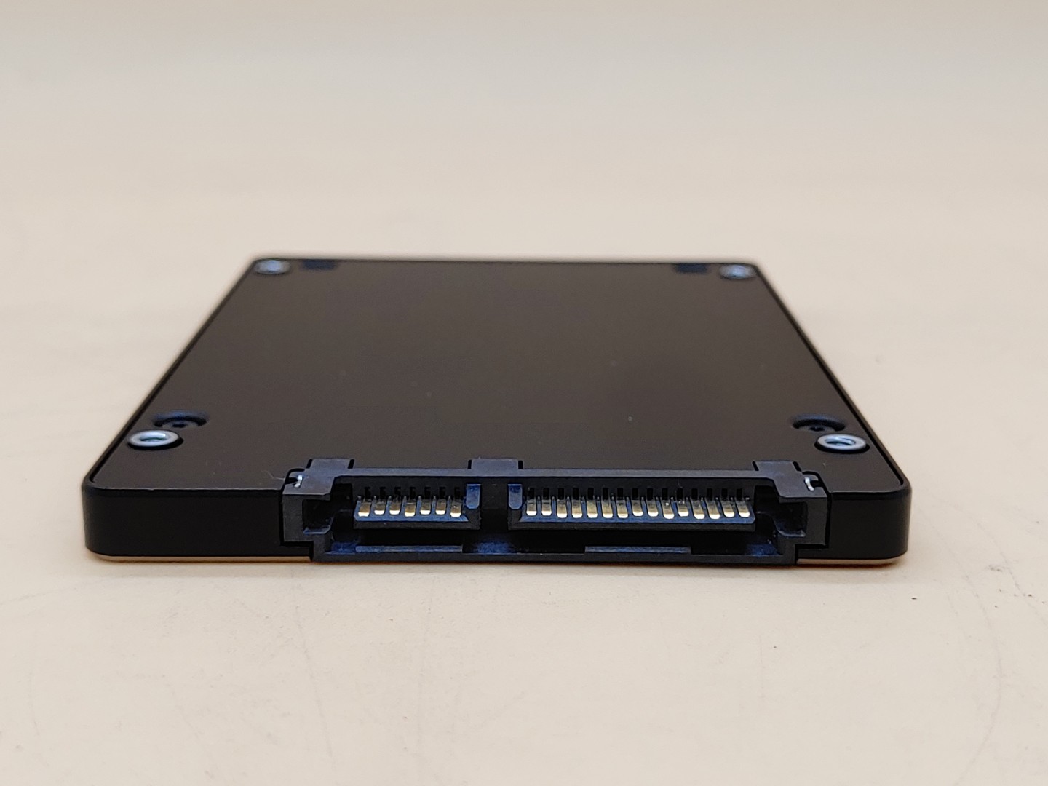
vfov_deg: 28.0
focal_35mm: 52
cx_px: 524
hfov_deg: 36.8
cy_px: 393
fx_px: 1574
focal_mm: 4.36
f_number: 1.8
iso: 50
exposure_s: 1/86
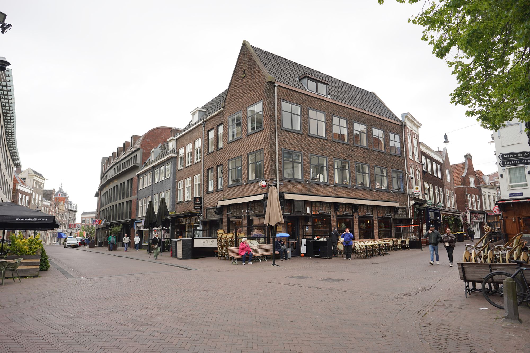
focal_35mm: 24
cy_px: 176
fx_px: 353
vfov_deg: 53.1
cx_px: 265
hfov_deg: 73.7
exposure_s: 1/100
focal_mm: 24
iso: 100
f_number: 3.2
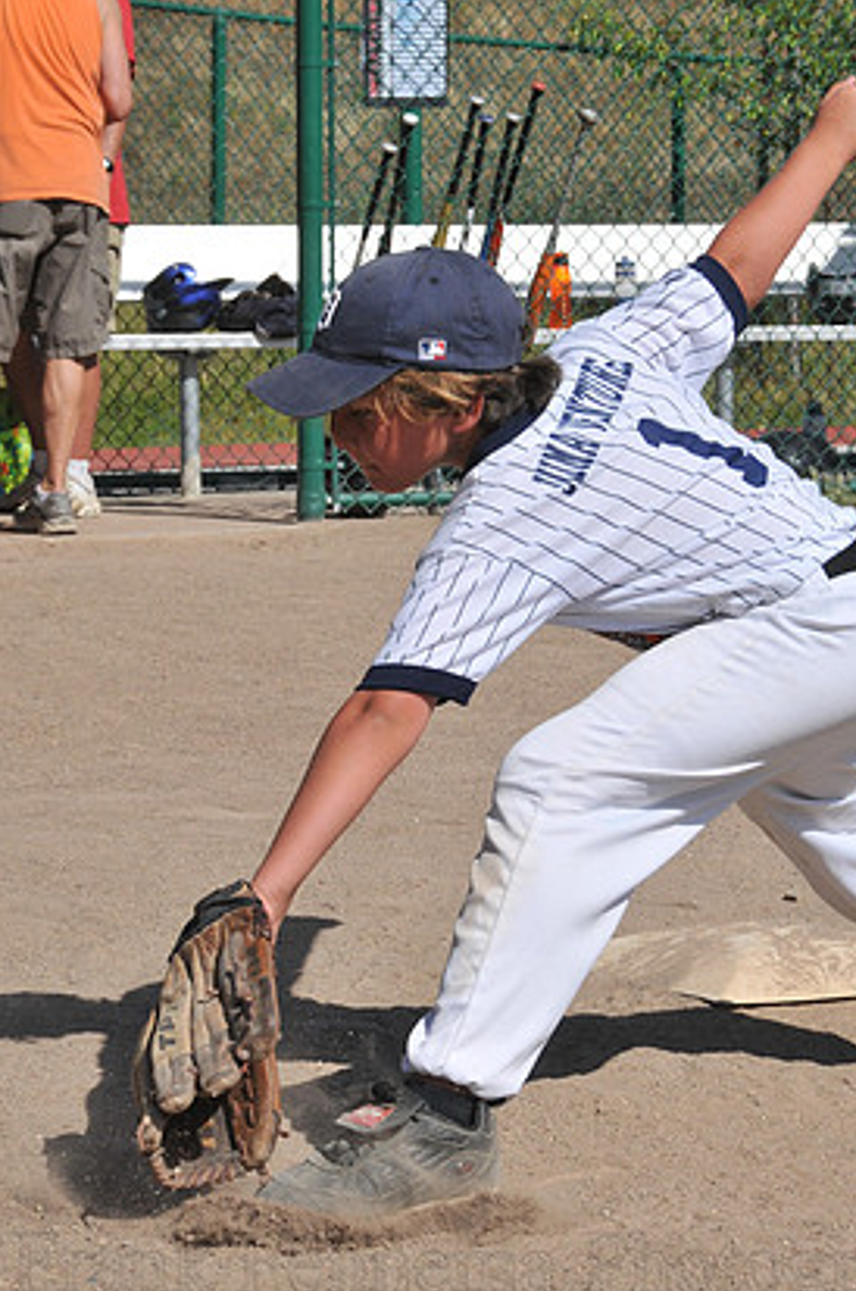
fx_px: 4223
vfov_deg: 17.4
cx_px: 473
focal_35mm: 118
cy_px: 503
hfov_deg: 11.6
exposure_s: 1/500
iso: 200
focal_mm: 56
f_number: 11
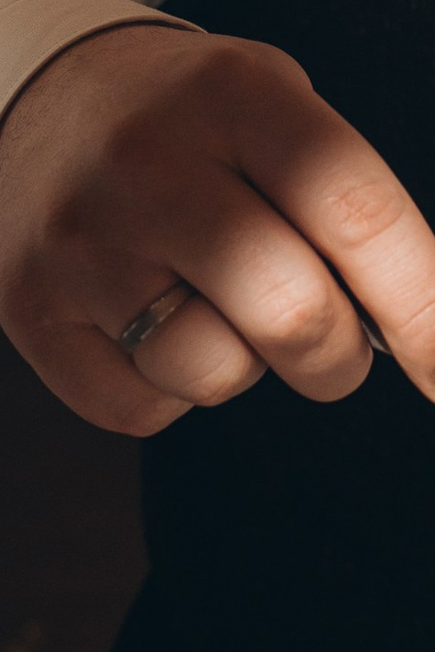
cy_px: 89
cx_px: 808
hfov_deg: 7.3
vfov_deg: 11.2
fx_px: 3313
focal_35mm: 183
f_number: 4
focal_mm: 32
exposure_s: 1/160
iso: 640
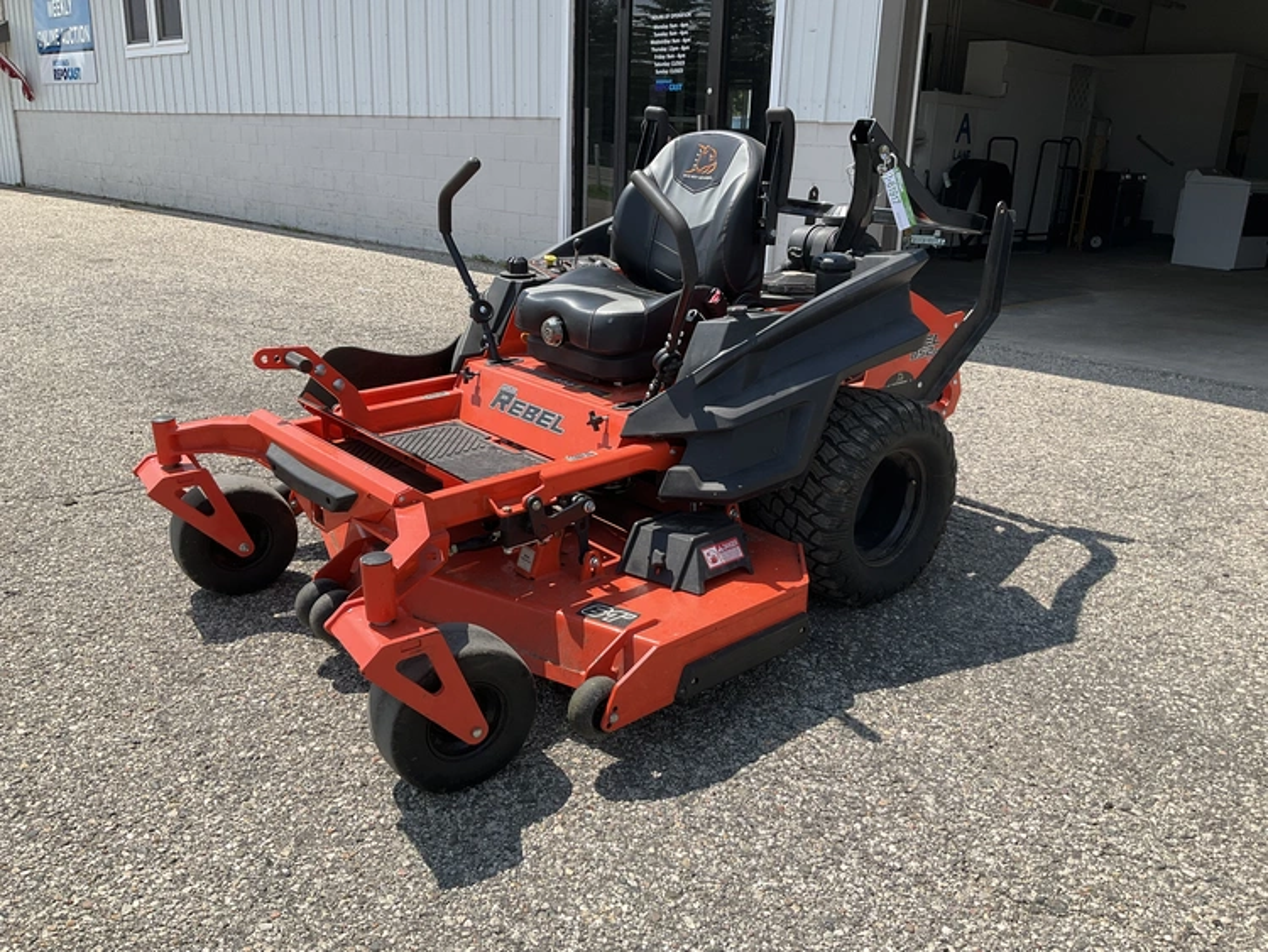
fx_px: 1063
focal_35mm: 29
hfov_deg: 61.6
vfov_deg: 48.3
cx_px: 634
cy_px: 476
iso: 25
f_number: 1.8
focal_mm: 3
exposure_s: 1/1377
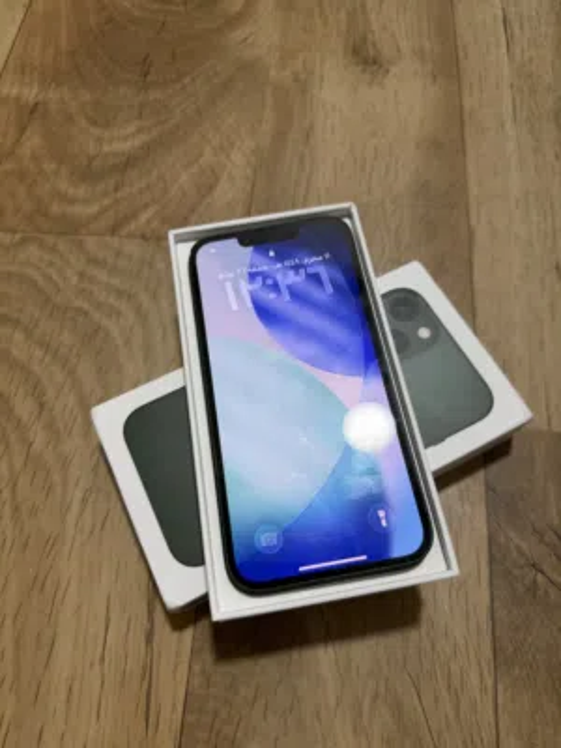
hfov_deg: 56.8
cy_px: 374
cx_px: 280
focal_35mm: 24
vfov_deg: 71.6
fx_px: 519
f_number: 1.78
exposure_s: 1/60
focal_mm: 6.76
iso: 125
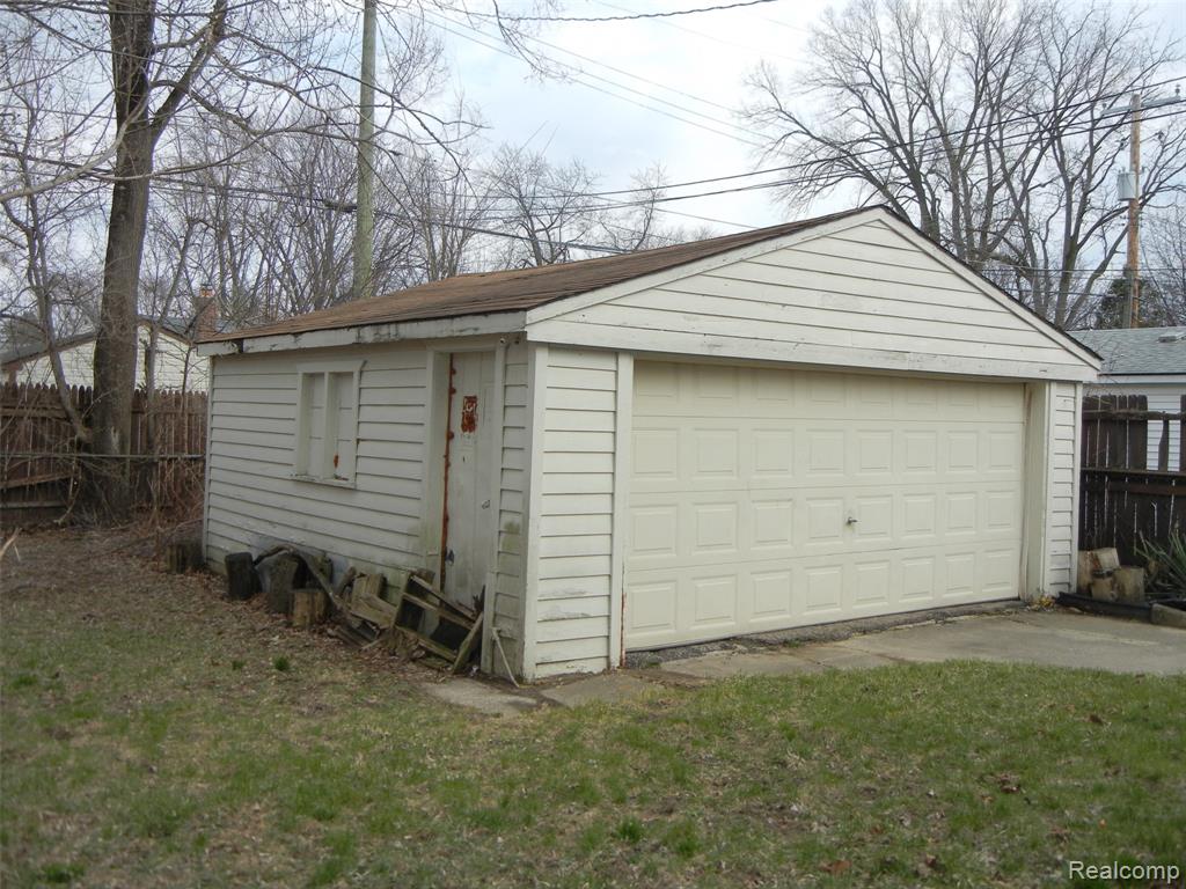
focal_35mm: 34
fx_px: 1165
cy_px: 444
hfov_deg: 54.0
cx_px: 593
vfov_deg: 41.8
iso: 160
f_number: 3.6
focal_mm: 6.2
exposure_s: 1/718
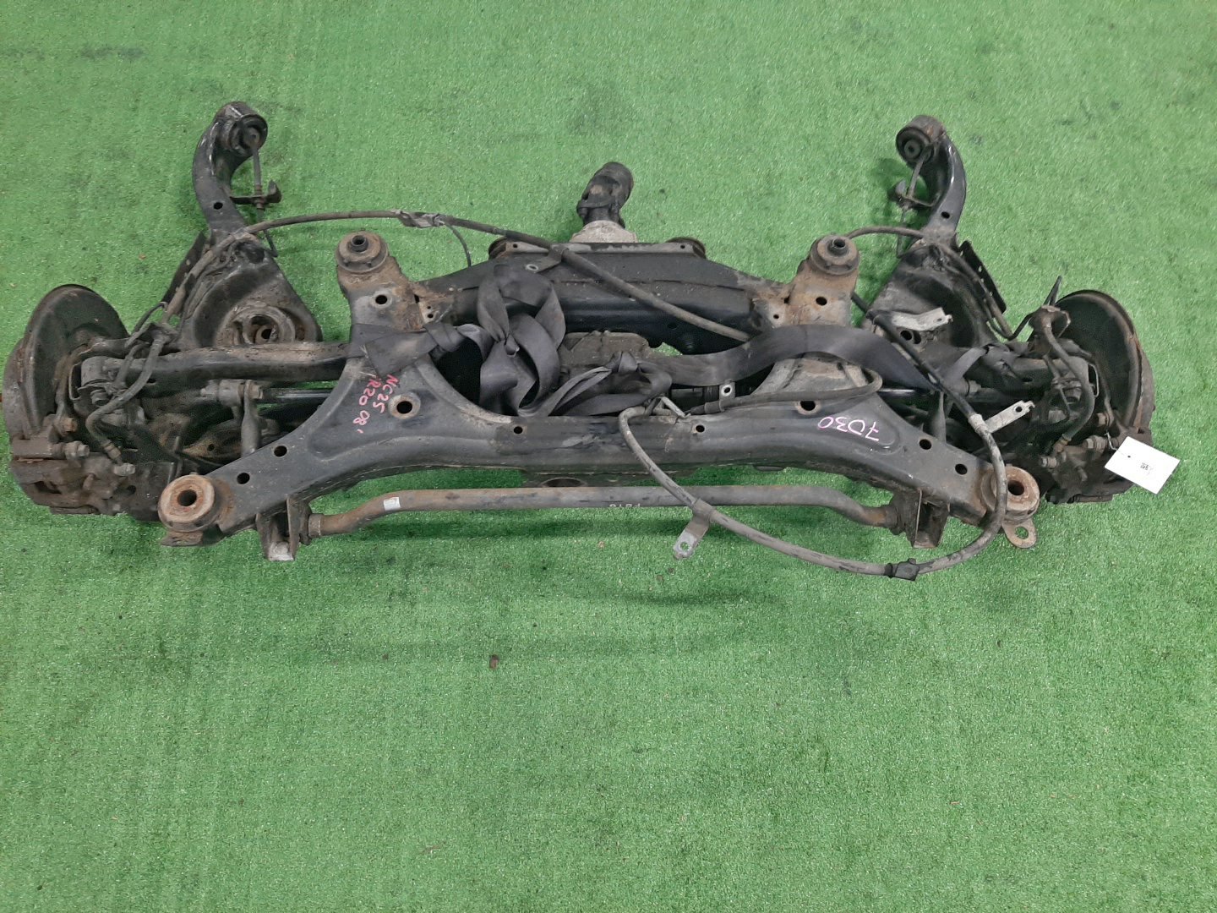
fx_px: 914
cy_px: 456
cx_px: 608
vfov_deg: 53.1
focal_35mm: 26
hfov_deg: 67.3
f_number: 1.7
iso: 179
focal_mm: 3.93
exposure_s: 1/33
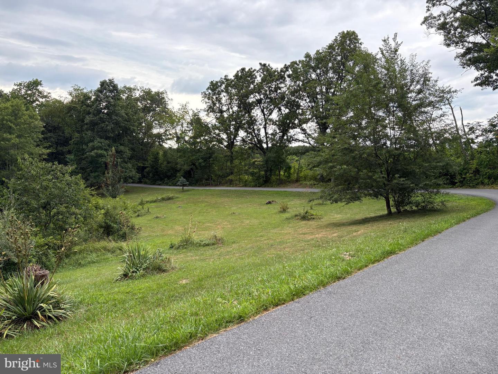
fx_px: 374
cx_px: 249
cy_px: 187
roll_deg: -2.5
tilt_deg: -3.7
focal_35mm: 26
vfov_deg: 53.1
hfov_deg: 67.3
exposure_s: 1/354
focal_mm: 5.96
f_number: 1.6
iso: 64
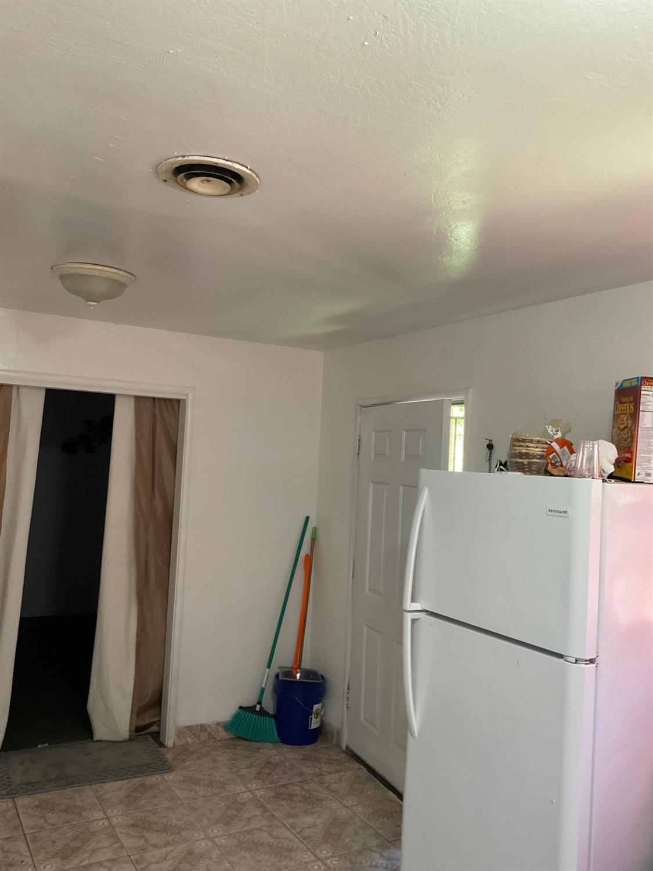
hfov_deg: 48.2
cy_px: 436
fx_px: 729
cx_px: 326
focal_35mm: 29
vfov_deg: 61.7
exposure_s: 1/60
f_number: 1.8
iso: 160
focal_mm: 3
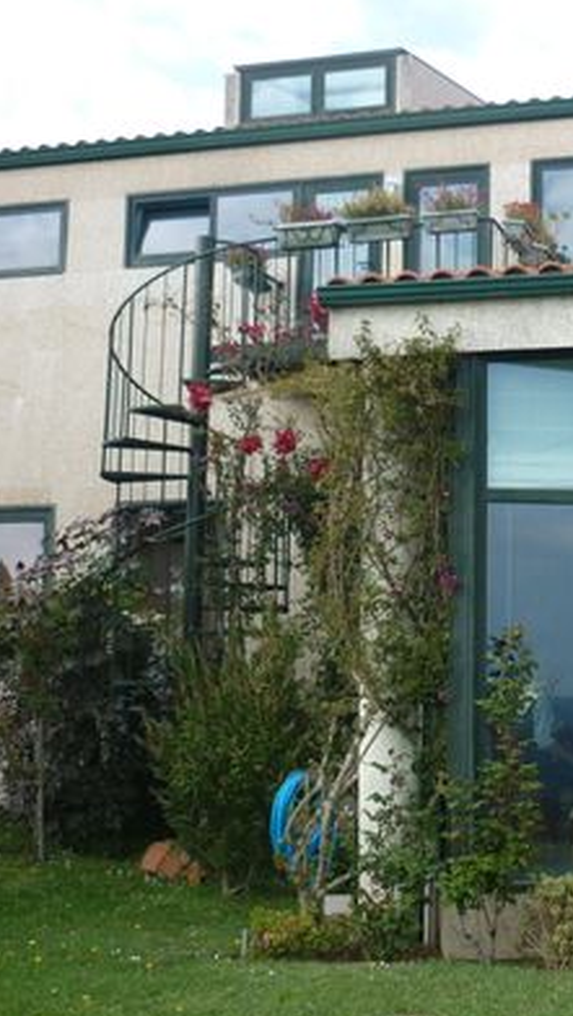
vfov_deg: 37.8
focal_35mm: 55
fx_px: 1483
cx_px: 550
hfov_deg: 21.2
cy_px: 516
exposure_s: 1/400
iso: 80
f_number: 2.8
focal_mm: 5.5
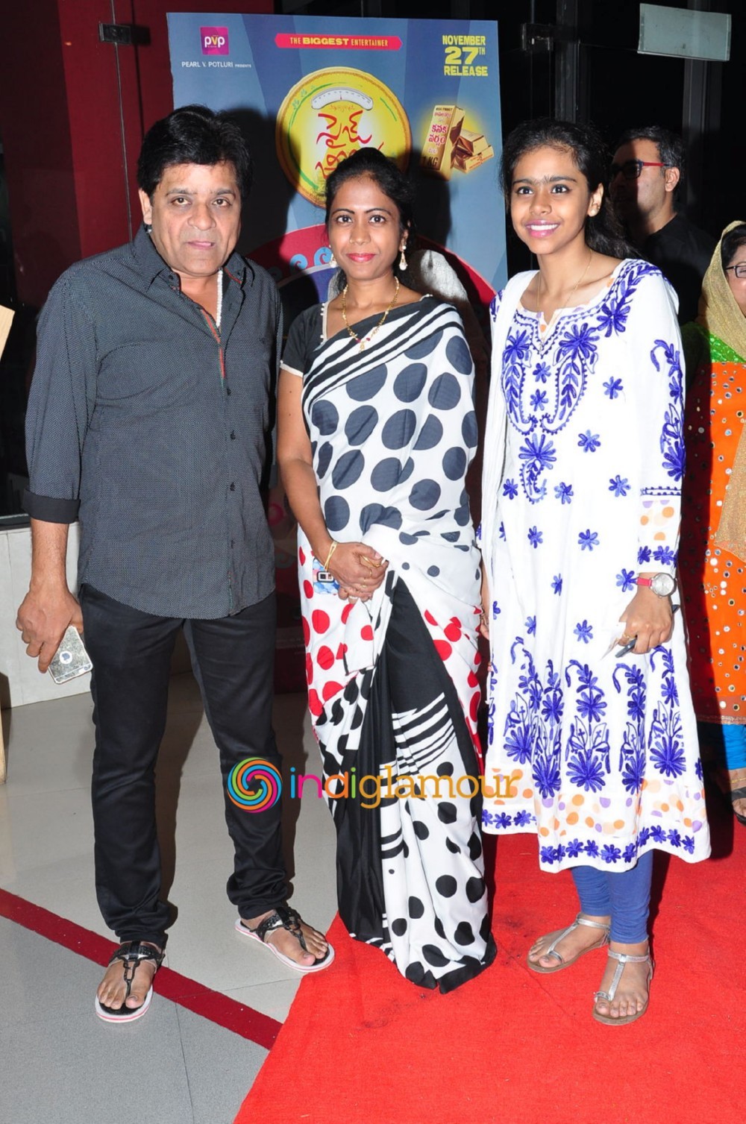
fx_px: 1216
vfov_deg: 49.6
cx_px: 373
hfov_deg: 34.1
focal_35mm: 39
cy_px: 562
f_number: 9
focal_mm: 26
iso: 400
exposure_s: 1/125
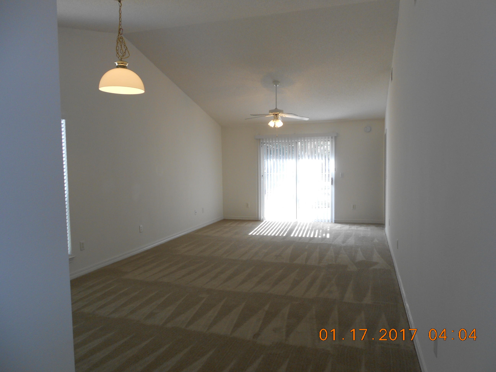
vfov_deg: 53.1
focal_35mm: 26
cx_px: 248
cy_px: 186
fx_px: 373
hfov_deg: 67.3
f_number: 3.2
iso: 80
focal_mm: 4.6
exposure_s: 1/50
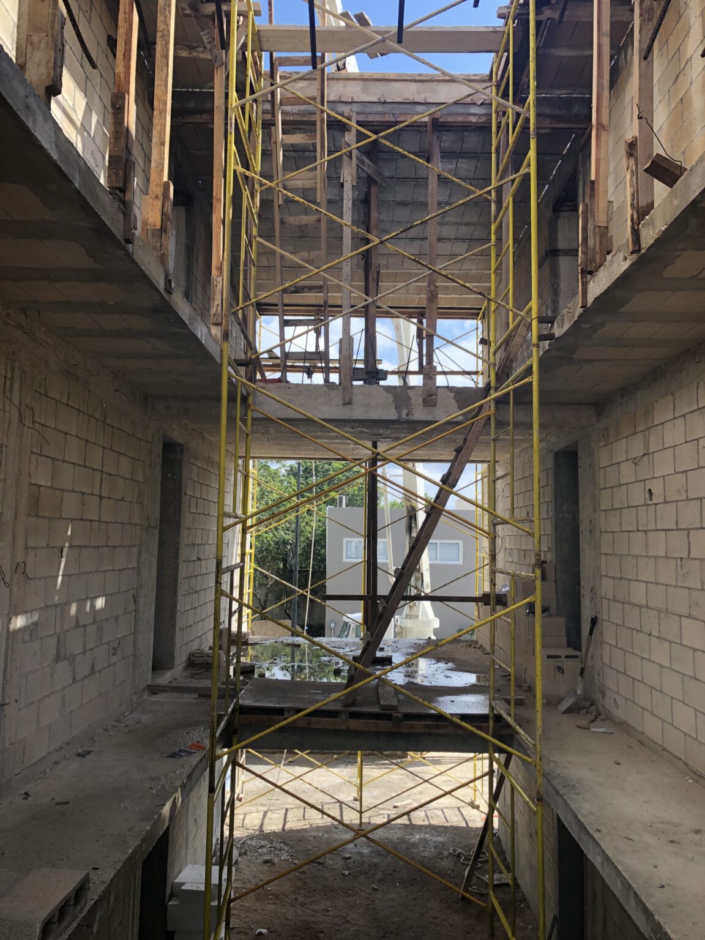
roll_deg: -1.4
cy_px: 470
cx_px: 352
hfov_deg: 49.7
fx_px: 760
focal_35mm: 28
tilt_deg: +6.9
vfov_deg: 63.4
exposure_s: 1/466
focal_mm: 3.99
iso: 20
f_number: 1.8
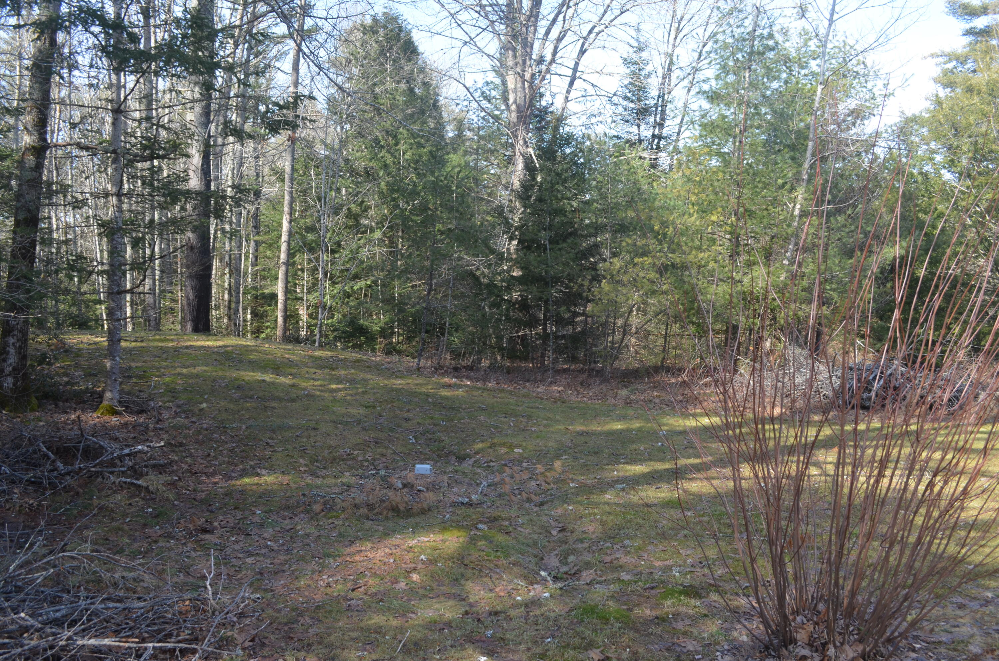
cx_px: 500
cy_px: 330
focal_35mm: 30
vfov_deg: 43.4
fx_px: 831
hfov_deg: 62.0
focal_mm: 20
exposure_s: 1/160
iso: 200
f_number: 6.3
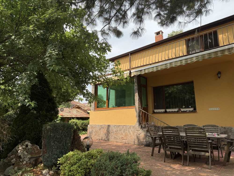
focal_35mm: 24
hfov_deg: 71.6
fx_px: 162
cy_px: 88
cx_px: 117
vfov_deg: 56.8
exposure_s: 1/2611
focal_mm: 6.76
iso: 100
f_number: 1.78
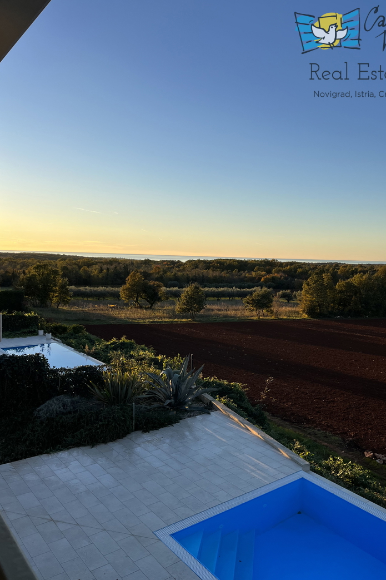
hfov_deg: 46.3
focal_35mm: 28
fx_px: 450
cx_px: 219
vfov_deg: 65.5
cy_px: 294
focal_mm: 5.1
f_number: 1.6
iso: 50
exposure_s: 1/1776
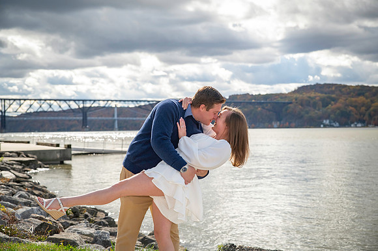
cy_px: 126
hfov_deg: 33.2
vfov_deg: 22.4
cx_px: 189
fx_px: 634
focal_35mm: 60
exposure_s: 1/8000
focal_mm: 58
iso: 1250
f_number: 3.5
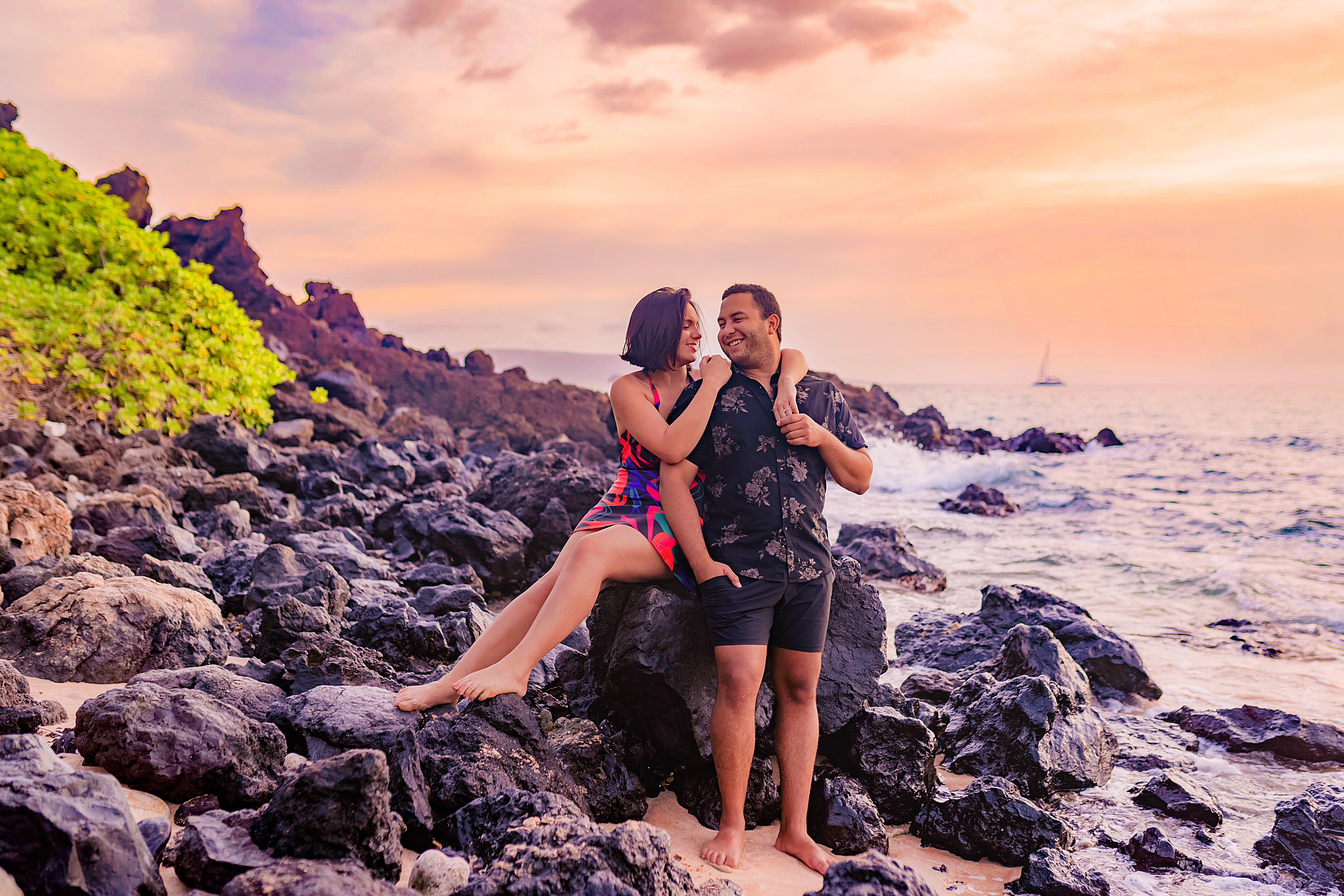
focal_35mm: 36
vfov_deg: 36.9
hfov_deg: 53.1
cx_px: 690
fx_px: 1344
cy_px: 442
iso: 100
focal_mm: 35
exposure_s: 1/400
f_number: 2.2
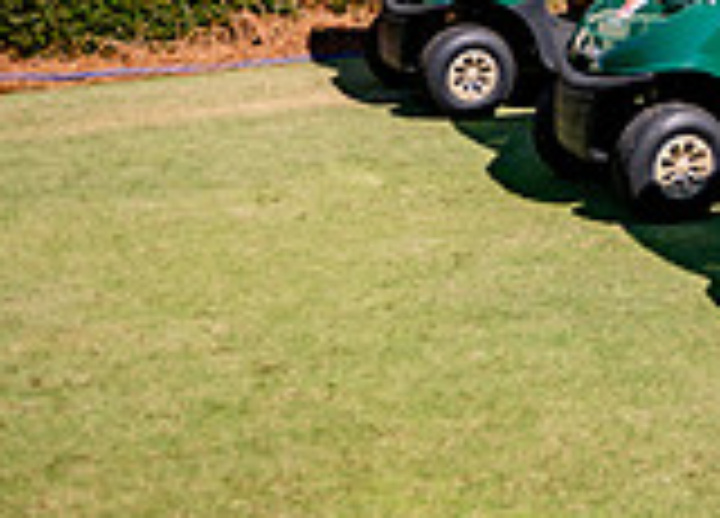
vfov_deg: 14.3
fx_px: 1865
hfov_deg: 19.3
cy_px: -365
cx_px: 1052
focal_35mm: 91
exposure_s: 1/4000
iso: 100
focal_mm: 24
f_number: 2.8
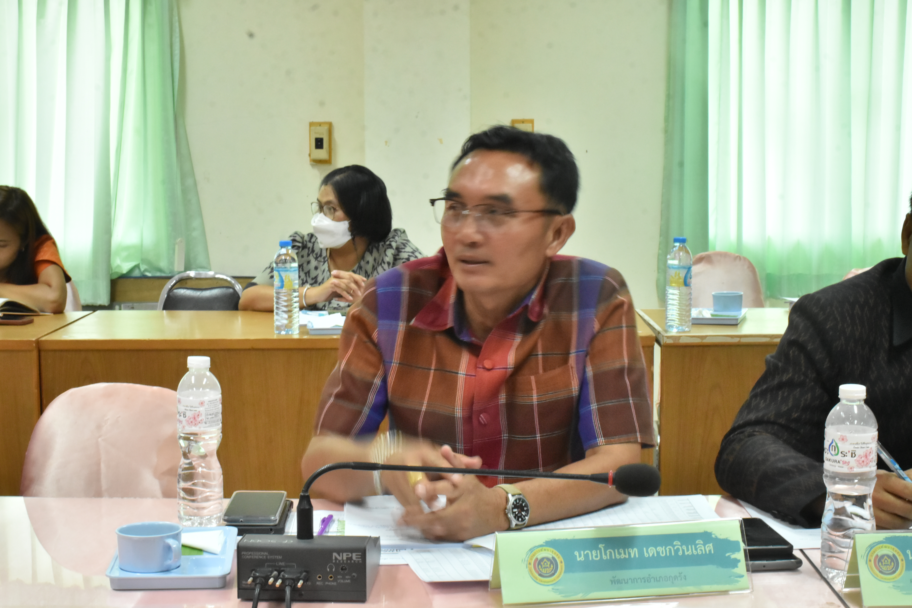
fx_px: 1596
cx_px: 456
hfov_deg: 31.9
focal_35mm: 63
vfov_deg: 21.6
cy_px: 304
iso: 3200
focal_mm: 42
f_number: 18
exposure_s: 1/20
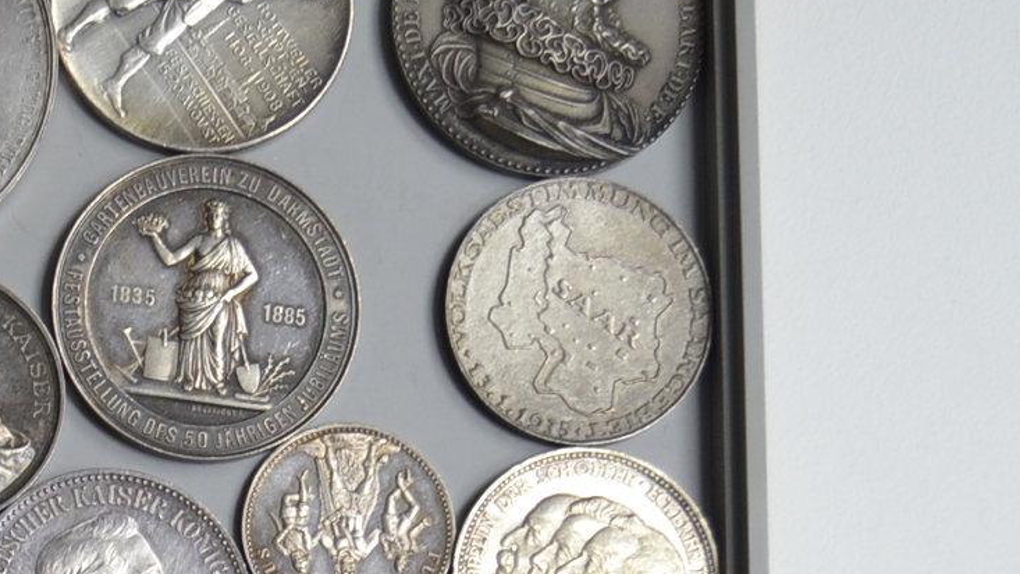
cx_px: -394
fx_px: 3137
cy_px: 942
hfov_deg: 17.1
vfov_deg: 10.0
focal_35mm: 116
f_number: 4.5
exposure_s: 1/80
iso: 400
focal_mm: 22
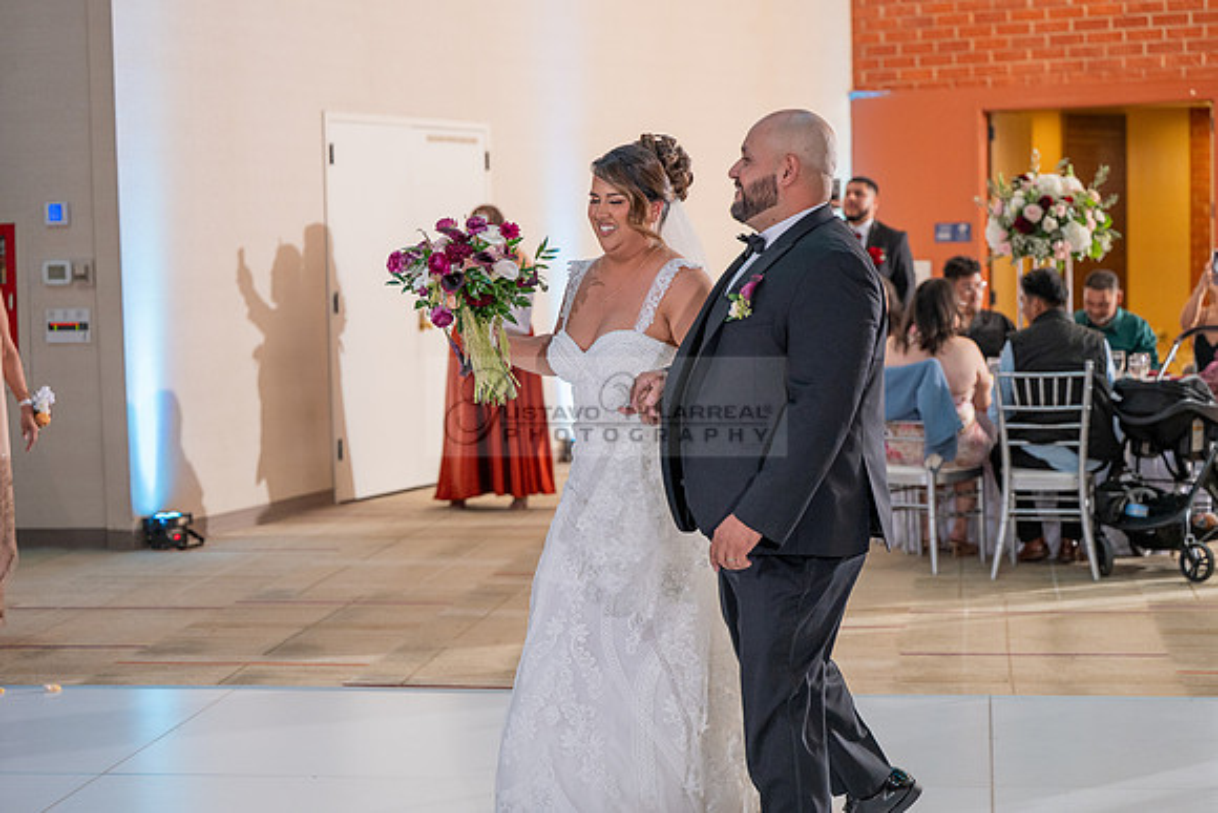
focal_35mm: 70
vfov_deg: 19.5
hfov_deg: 28.8
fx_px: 2369
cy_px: 406
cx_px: 609
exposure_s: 1/200
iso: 1600
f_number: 3.2
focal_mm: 70
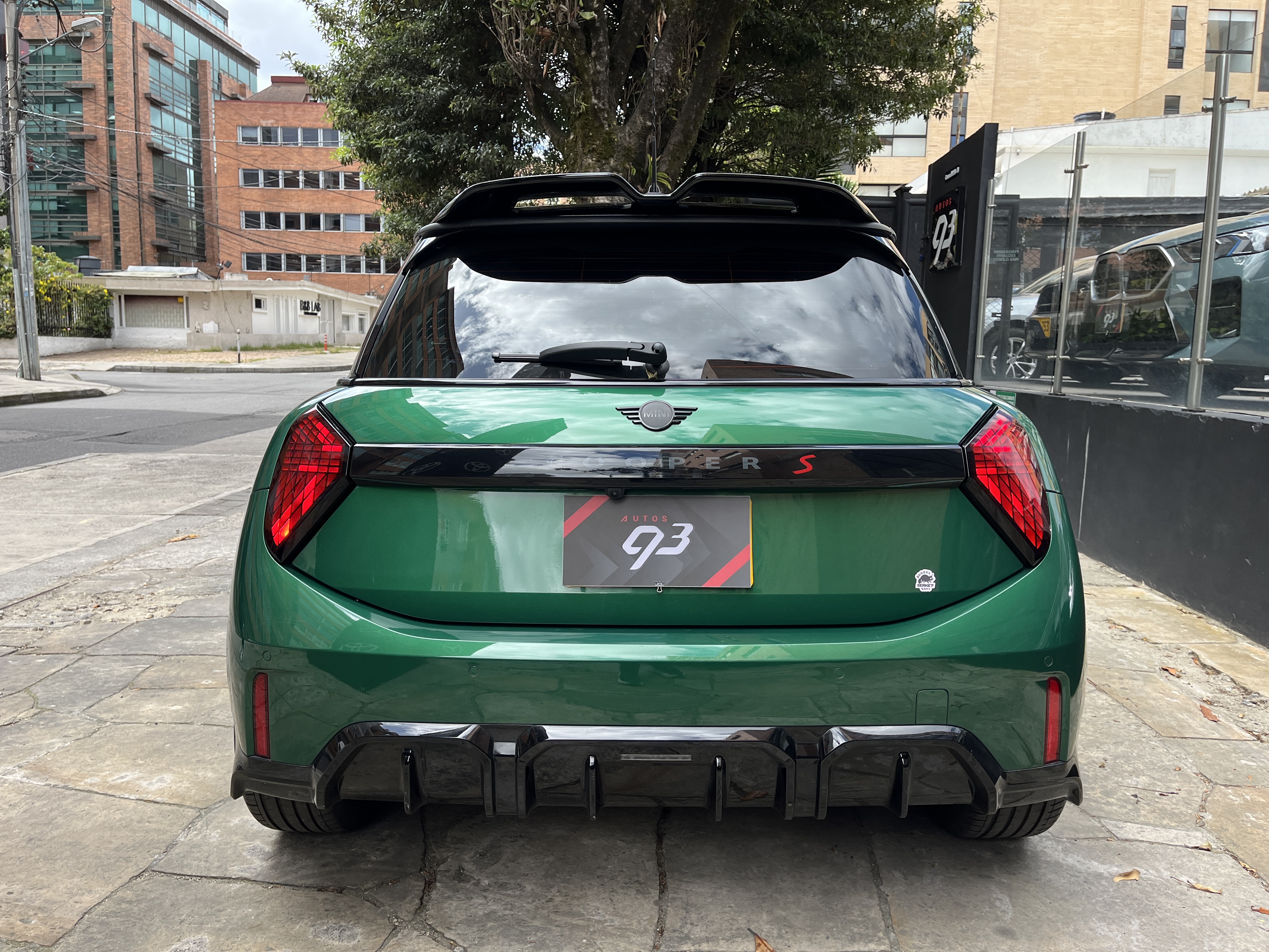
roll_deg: -1.6
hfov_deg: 67.3
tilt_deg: -8.3
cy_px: 476
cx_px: 634
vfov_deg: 53.1
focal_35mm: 26
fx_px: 953
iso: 50
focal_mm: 5.1
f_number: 1.6
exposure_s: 1/608
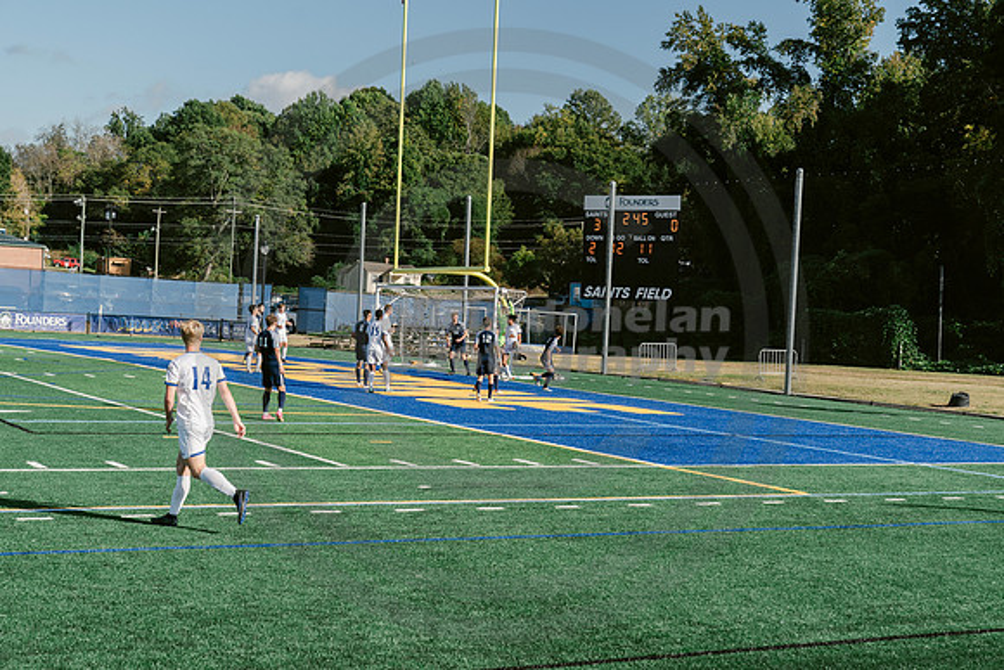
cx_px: 502
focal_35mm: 56
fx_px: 1562
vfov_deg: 24.2
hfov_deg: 35.6
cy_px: 335
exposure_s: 1/2500
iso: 640
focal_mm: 56
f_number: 5.6
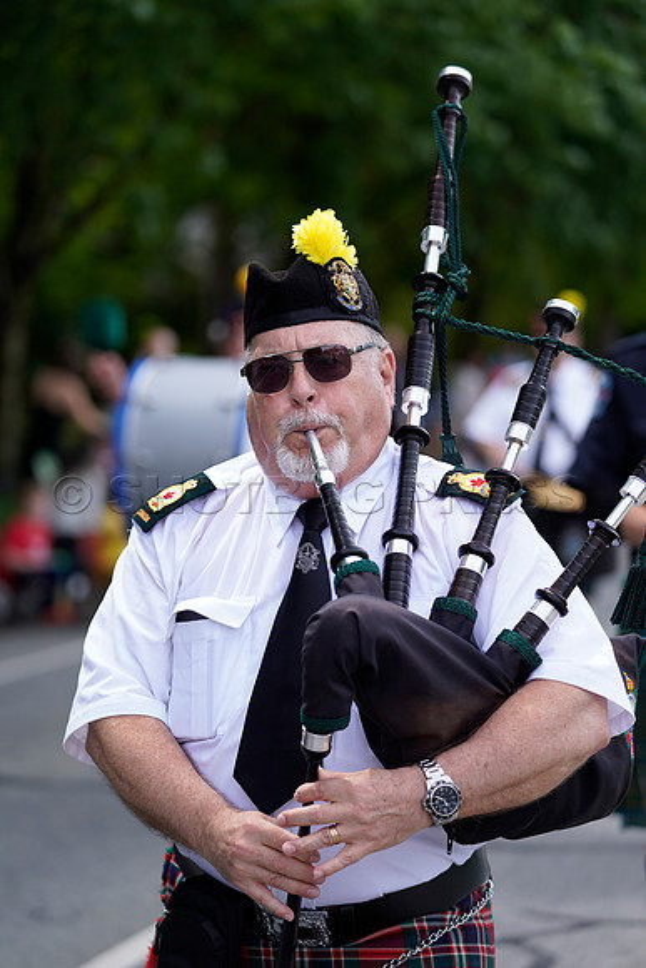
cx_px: 323
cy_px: 484
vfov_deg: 19.6
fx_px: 2797
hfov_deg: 13.2
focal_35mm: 104
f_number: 2.8
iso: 160
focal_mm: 104
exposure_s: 1/400
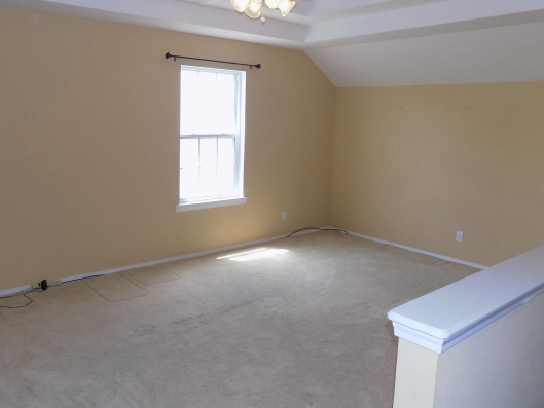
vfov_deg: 48.2
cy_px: 194
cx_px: 225
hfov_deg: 61.2
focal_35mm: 29
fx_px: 456
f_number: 3.1
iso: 80
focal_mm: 4
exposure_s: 1/40
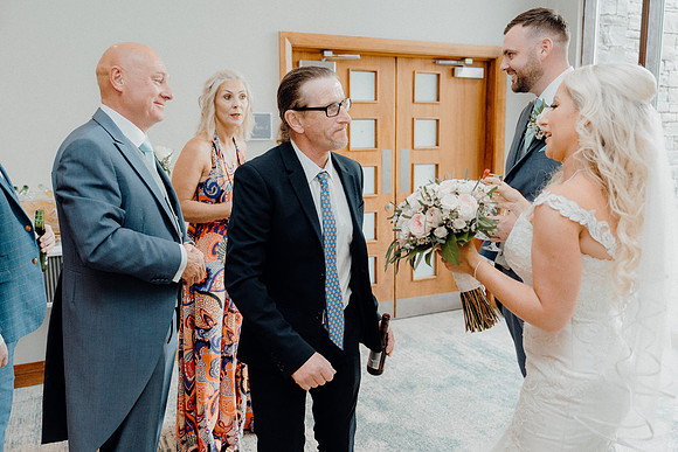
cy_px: 226
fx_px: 603
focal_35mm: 32
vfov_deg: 41.1
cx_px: 339
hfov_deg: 58.7
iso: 2500
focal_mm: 32
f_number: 3.5
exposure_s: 1/200
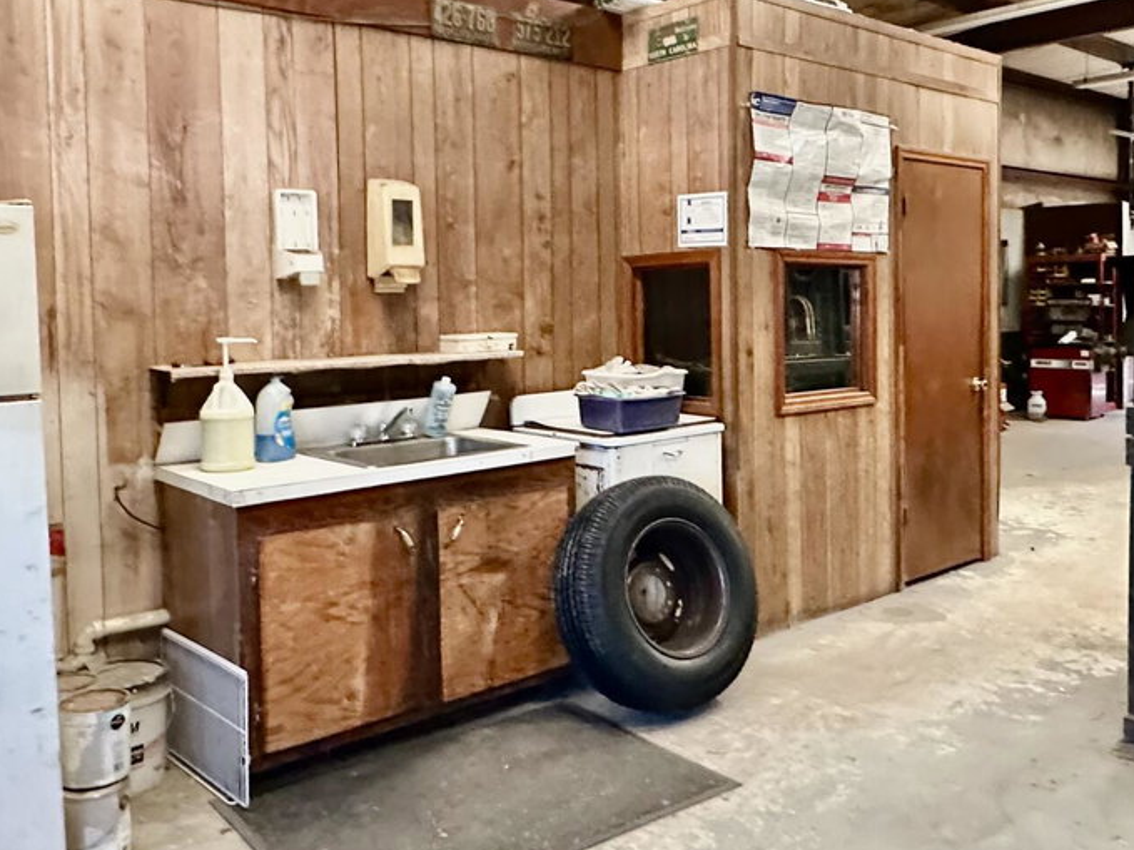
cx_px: 661
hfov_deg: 55.1
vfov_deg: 42.7
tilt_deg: -4.3
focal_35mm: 33
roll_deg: +0.5
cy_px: 341
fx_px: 1081
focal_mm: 2.22
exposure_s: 1/60
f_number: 2.2
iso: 800
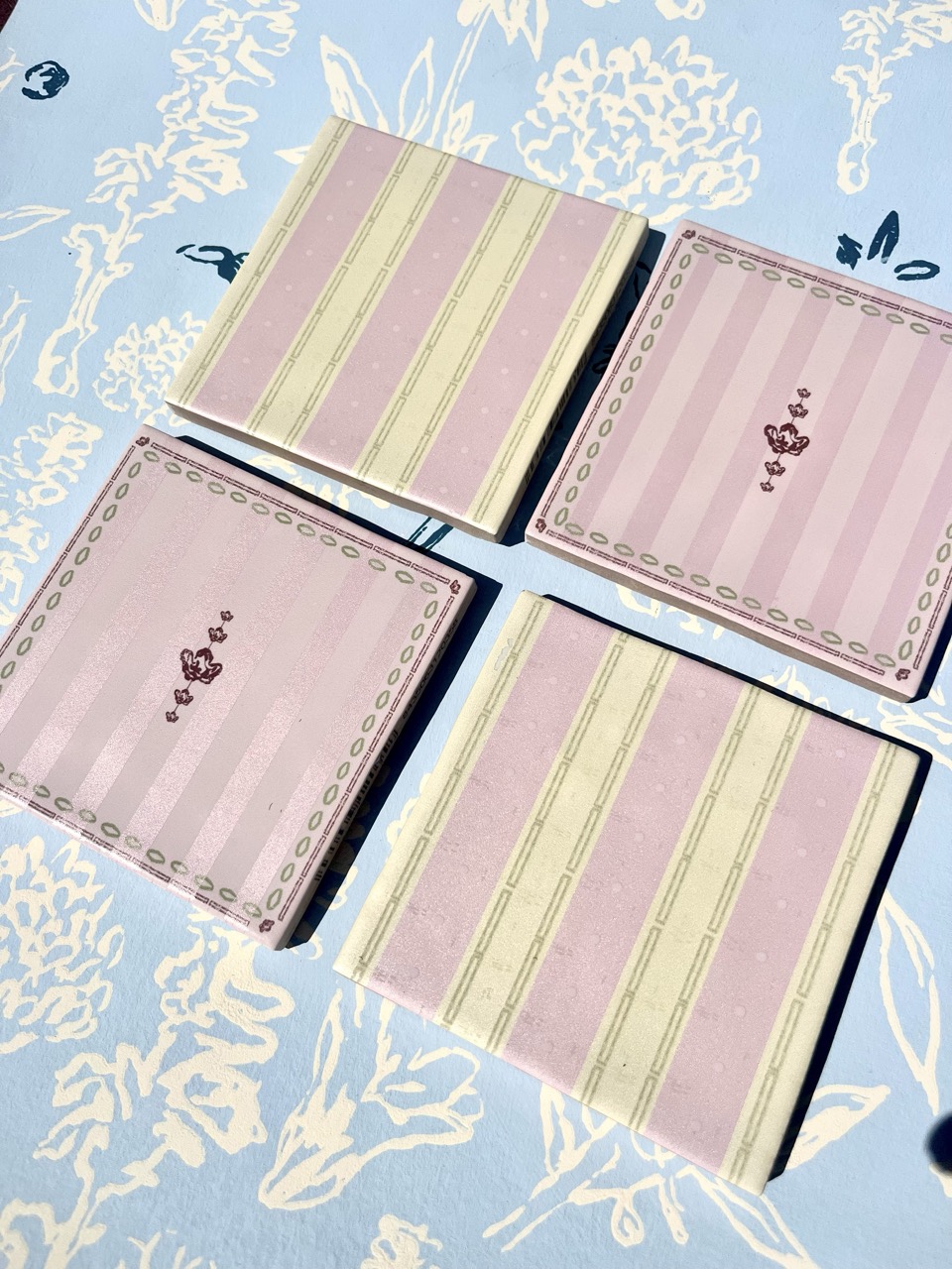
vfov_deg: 67.3
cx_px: 476
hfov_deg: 53.1
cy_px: 634
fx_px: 953
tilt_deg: -73.4
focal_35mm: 26
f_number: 1.6
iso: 50
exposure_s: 1/15152
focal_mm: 5.1
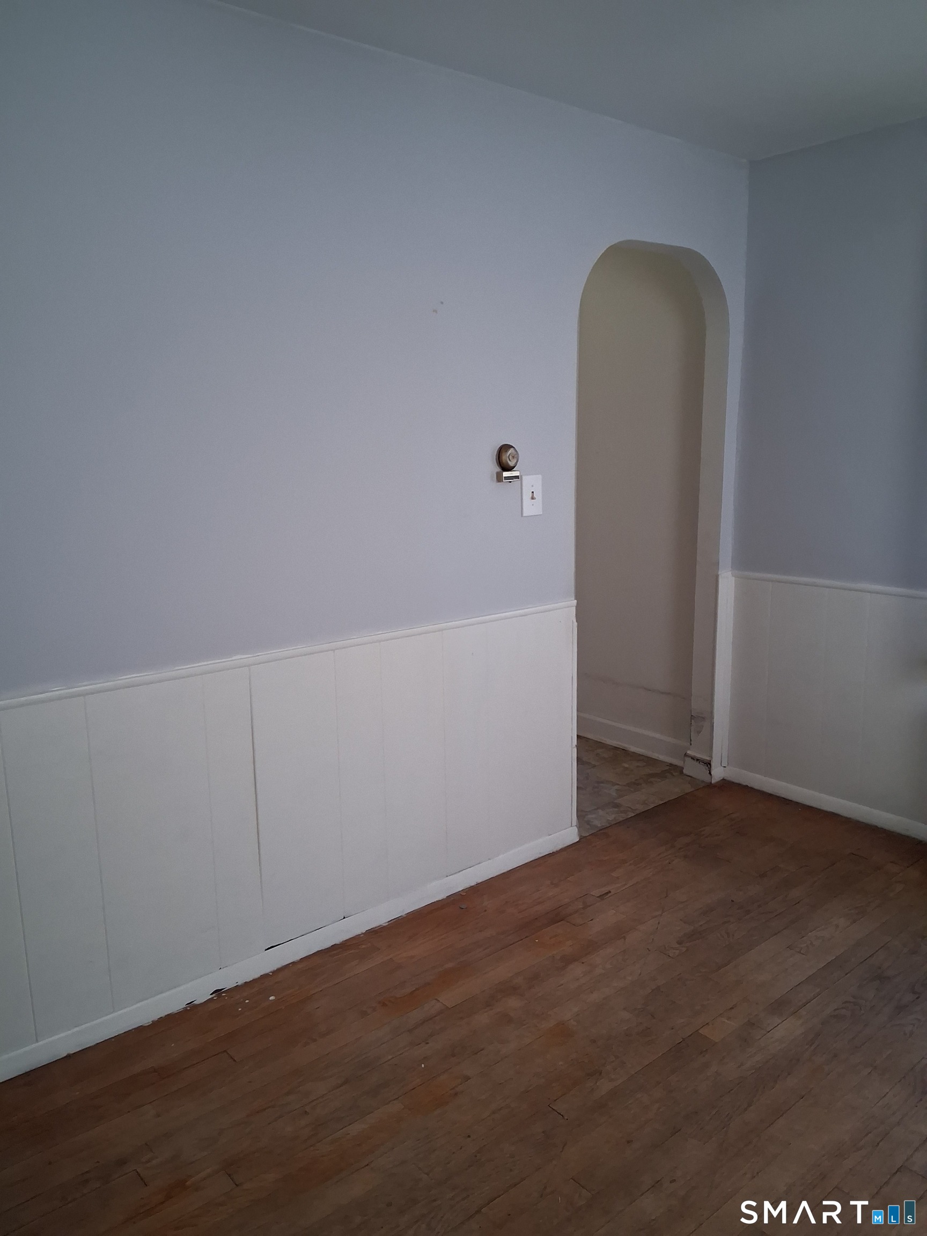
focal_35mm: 26
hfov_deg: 53.1
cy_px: 618
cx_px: 464
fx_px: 928
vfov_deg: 67.3
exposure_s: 1/100
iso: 500
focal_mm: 3.98
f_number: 1.8
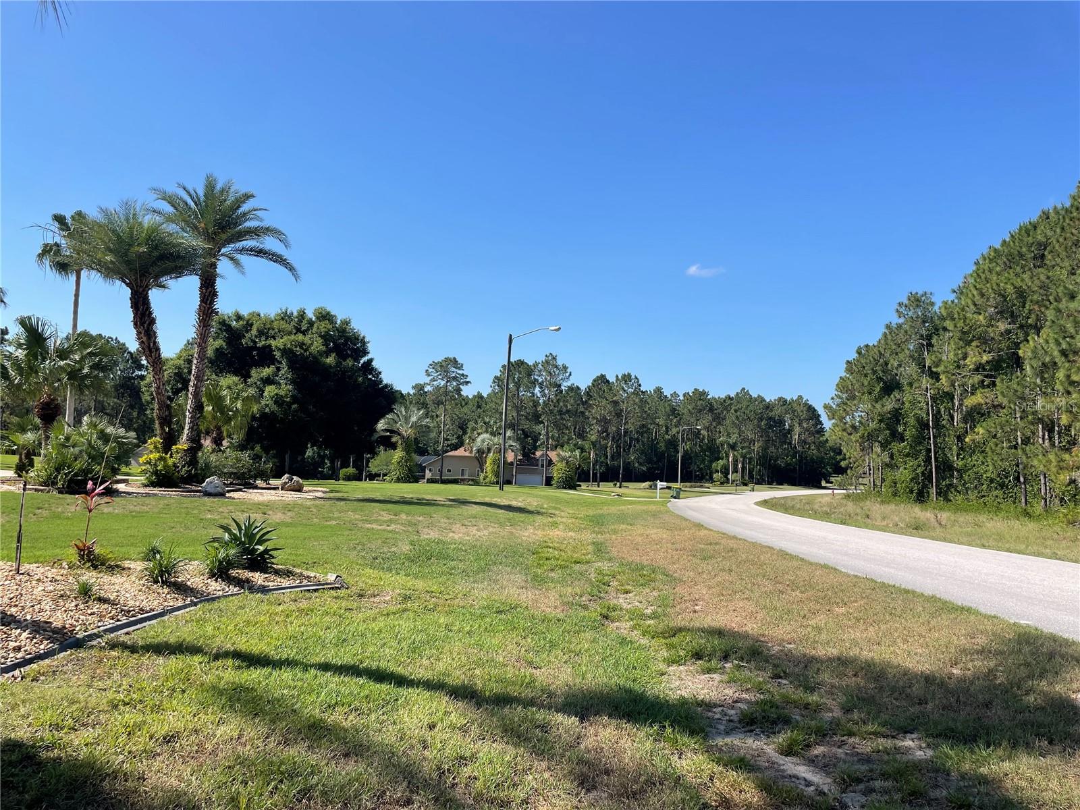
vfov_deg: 53.1
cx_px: 540
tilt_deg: +2.7
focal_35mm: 26
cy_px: 405
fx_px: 811
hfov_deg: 67.3
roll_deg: -3.2
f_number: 1.6
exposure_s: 1/3040
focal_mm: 4.2
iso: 32
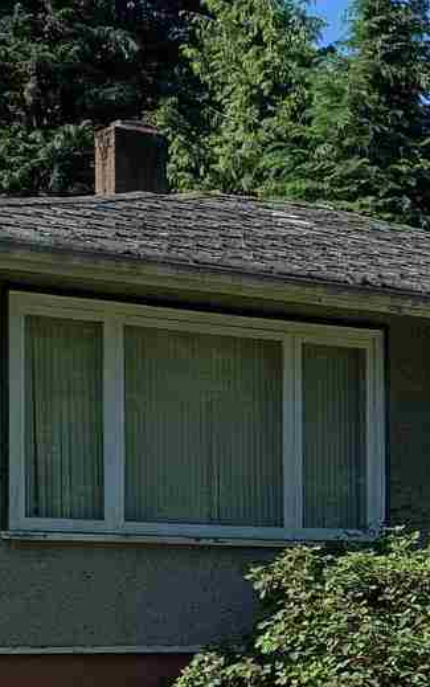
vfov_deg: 19.2
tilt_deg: -0.4
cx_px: 581
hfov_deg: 11.9
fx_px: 2004
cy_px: 597
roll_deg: +0.8
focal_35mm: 107
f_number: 1.8
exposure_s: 1/1088
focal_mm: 4.25
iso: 25
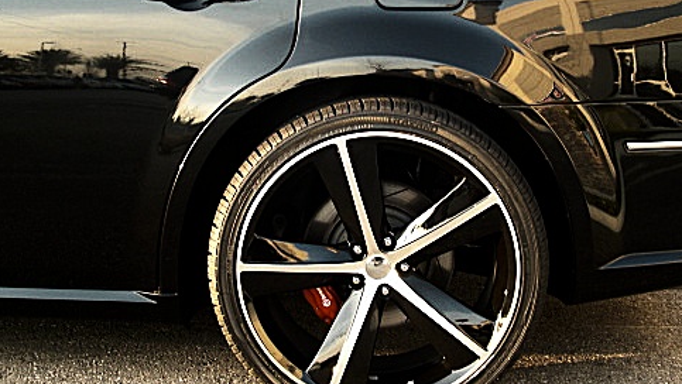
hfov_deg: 39.8
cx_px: 376
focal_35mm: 52
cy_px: 117
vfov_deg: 22.9
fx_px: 941
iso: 200
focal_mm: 6.3
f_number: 2.8
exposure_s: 1/80
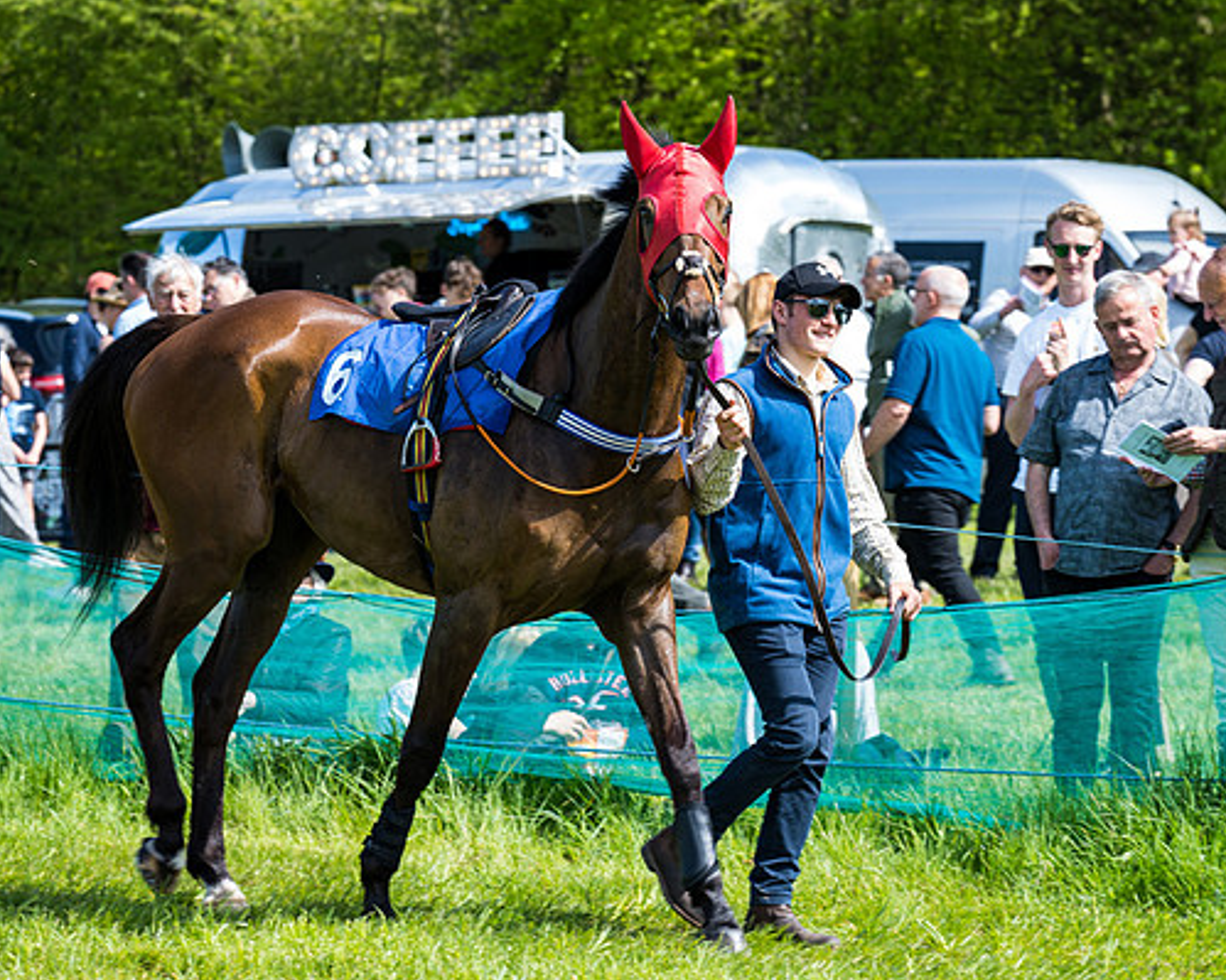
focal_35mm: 206
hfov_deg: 9.4
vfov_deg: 7.5
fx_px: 7473
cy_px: 561
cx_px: 788
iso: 50
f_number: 5.6
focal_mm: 135
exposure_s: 1/200
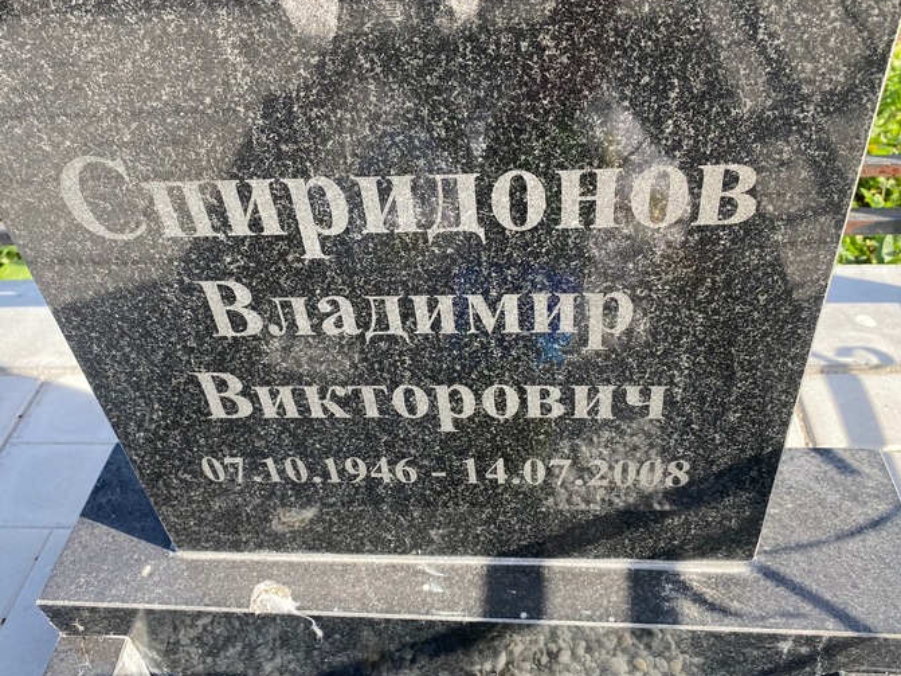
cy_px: 301
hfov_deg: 58.4
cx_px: 451
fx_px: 807
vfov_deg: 45.4
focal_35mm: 31
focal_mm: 4.25
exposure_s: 1/658
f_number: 1.8
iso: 32
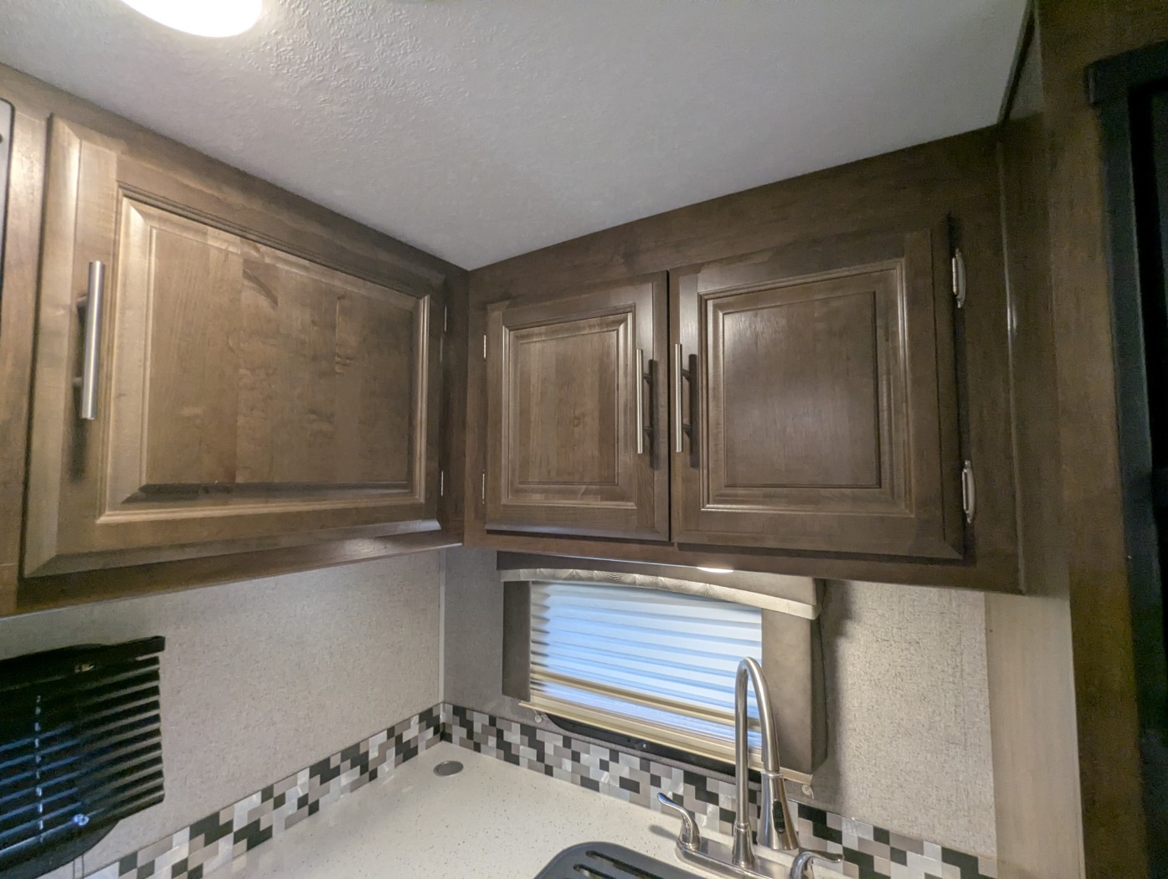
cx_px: 584
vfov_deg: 78.2
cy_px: 440
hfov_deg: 94.4
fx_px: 541
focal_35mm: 16
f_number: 2.2
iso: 124
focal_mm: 2.35
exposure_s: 1/60.8
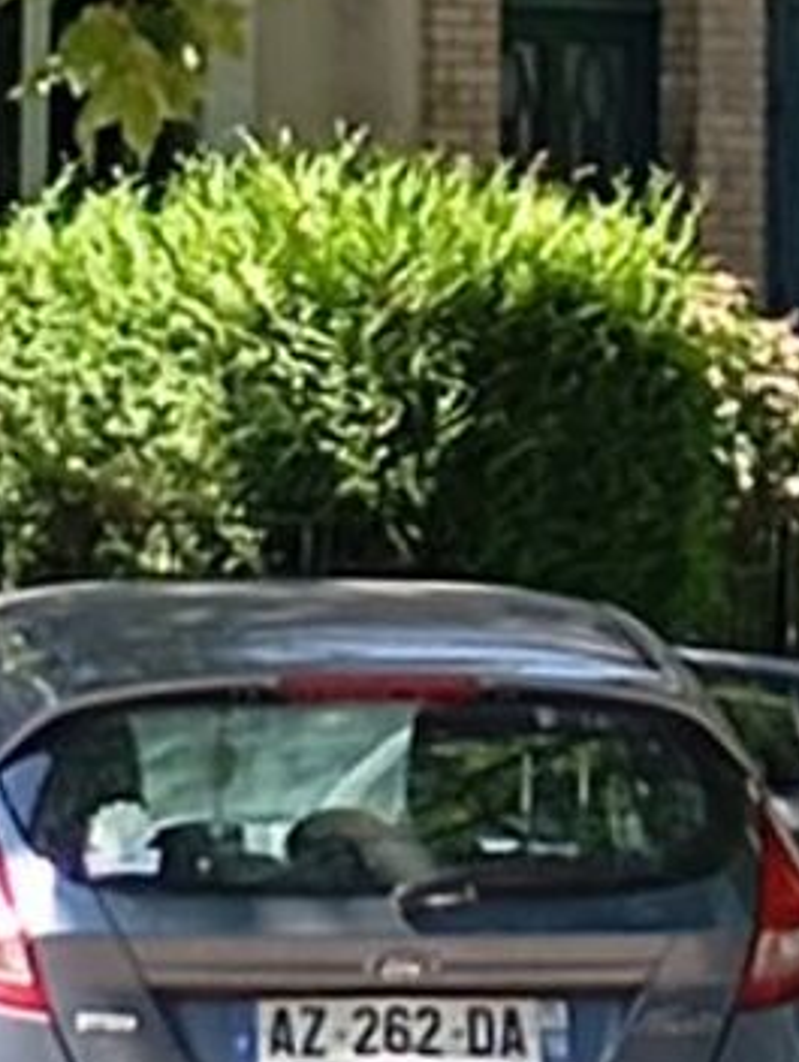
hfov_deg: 4.0
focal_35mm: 374
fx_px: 11482
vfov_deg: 5.3
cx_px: 998
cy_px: -489
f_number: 1.8
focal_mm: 4.27
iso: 100
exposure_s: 1/142
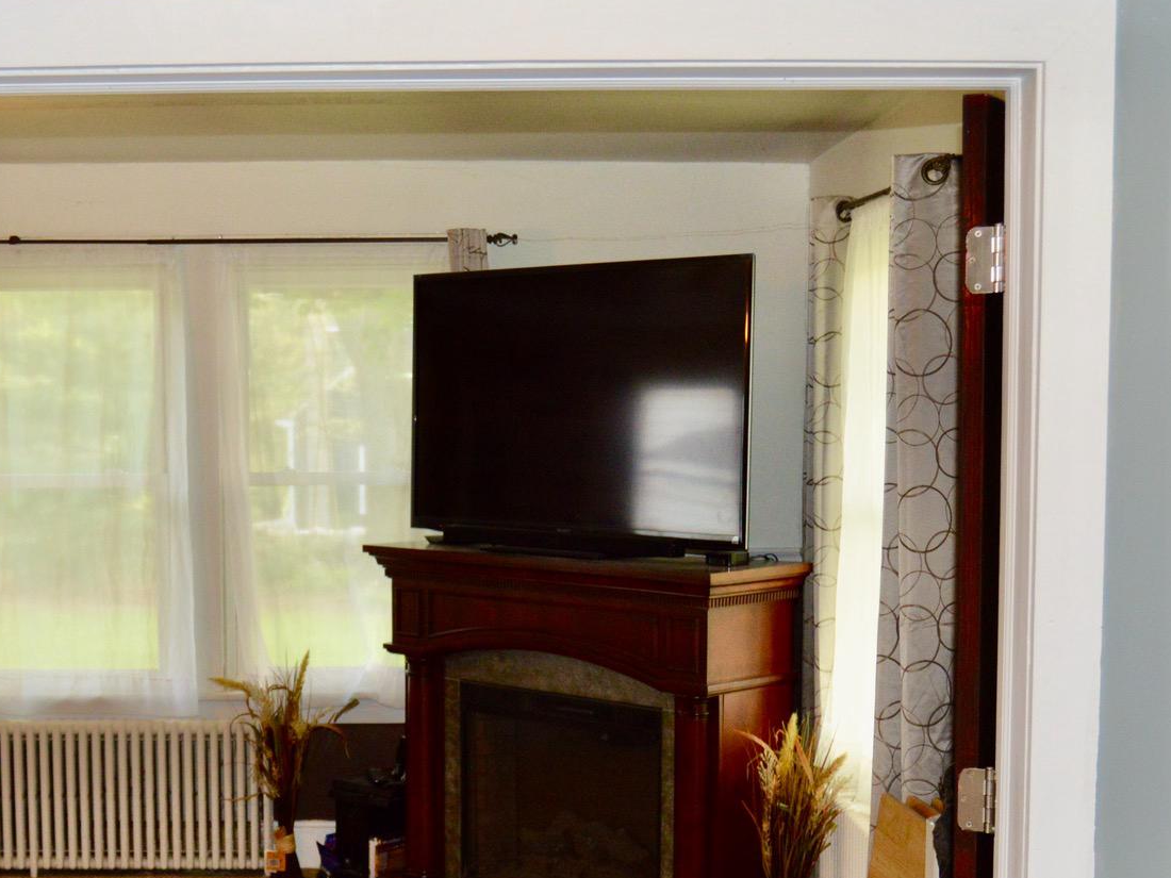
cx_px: 479
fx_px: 1996
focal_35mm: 59
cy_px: 614
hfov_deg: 32.6
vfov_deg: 24.6
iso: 1000
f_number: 3.5
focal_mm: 22
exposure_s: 1/60
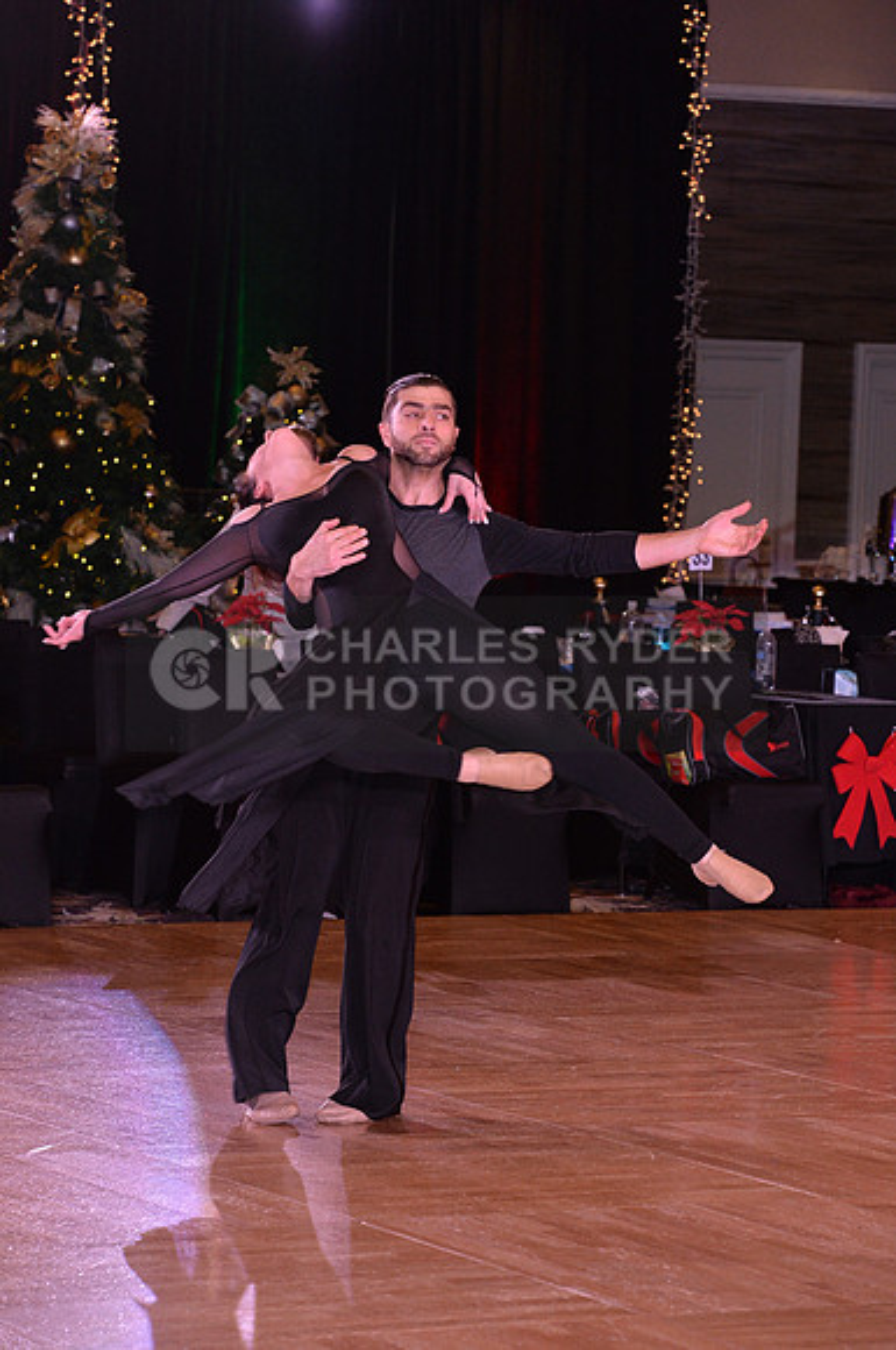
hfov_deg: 10.1
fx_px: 5055
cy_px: 675
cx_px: 448
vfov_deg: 15.2
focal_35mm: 135
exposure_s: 1/250
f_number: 6.3
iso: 2000
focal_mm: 135
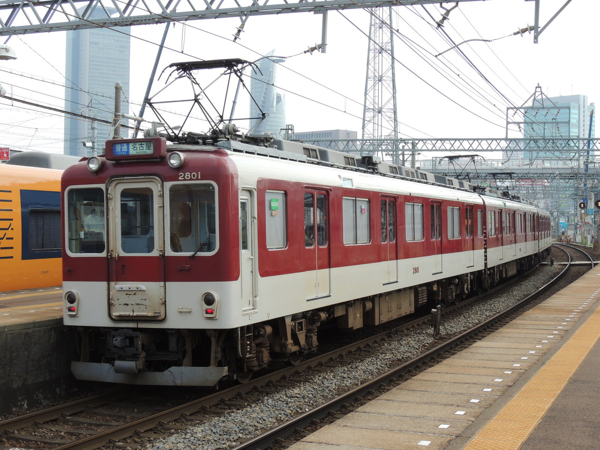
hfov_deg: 34.9
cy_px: 225
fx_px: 953
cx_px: 300
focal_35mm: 55
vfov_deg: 26.6
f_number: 6.5
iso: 200
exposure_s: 1/320
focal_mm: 9.8
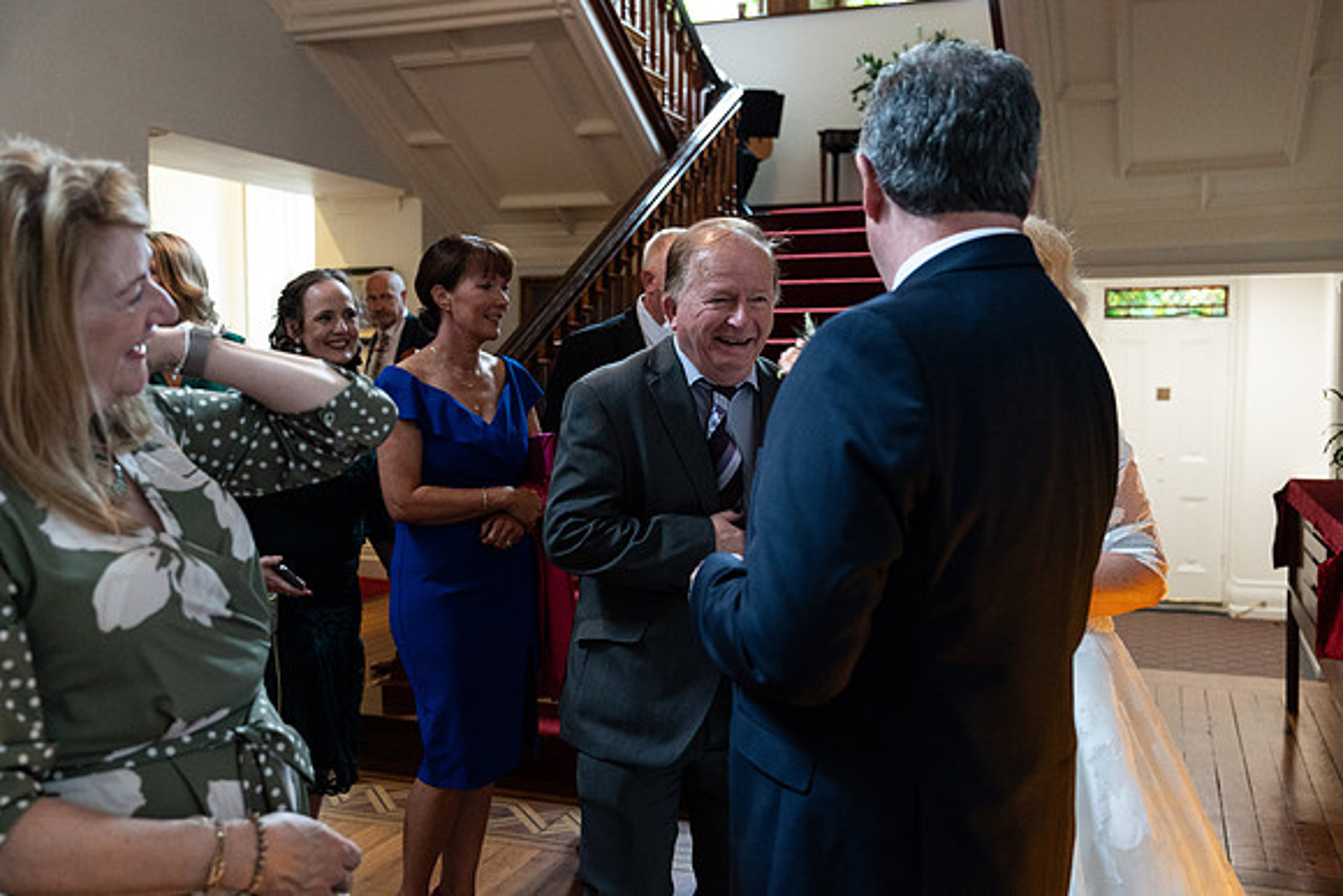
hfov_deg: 55.8
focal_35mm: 34
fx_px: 1269
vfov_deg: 38.9
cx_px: 672
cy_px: 448
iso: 5000
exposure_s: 1/200
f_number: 3.5
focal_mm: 34
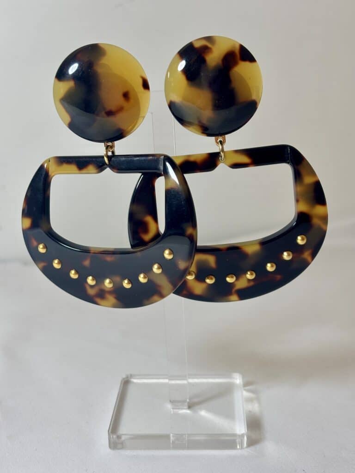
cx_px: 178
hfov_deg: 28.0
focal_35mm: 52
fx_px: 711
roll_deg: +1.1
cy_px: 236
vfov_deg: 36.8
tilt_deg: -15.3
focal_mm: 5.96
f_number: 1.6
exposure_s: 1/100
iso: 32
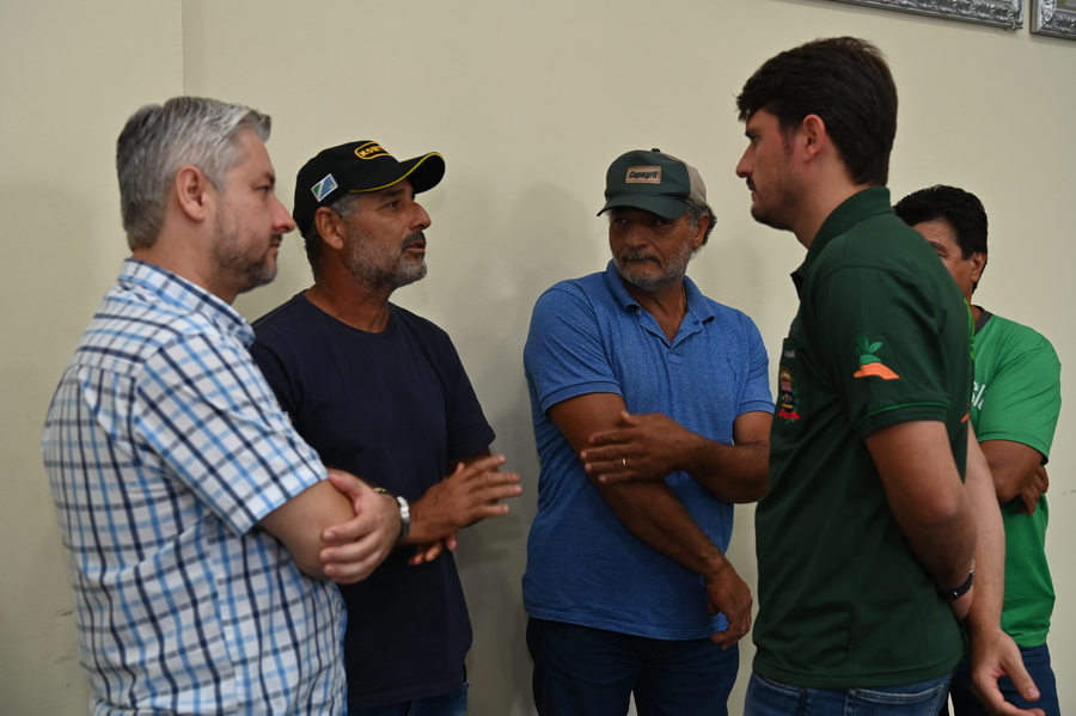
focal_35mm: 52
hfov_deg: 38.2
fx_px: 1553
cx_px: 538
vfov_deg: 26.0
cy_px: 358
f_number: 4
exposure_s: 1/60
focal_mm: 52
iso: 640
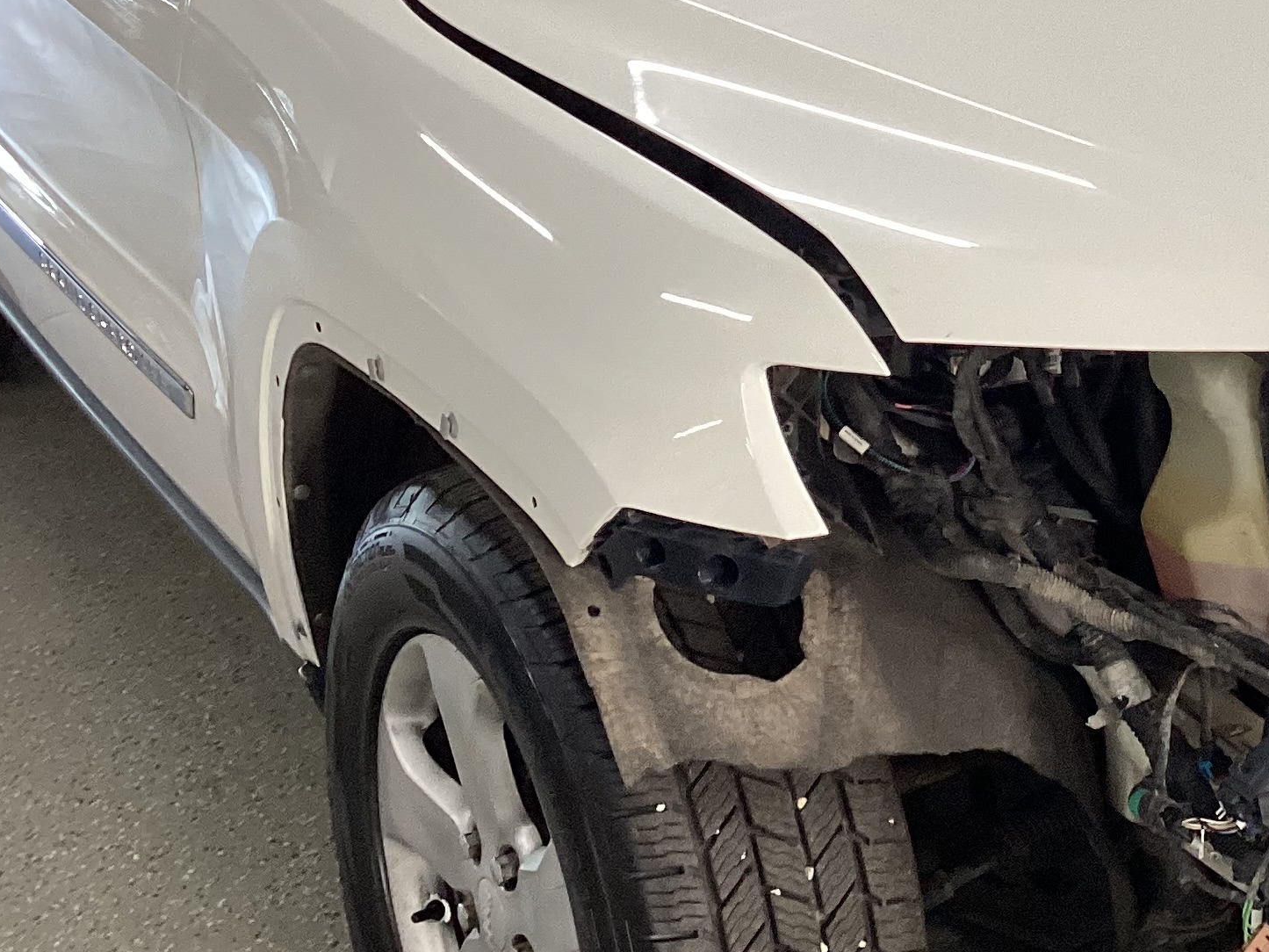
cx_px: 1032
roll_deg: +0.6
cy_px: 256
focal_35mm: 70
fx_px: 2566
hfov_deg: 27.2
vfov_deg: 20.9
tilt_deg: -18.8
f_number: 2.4
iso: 125
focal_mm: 3.3
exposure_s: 1/60
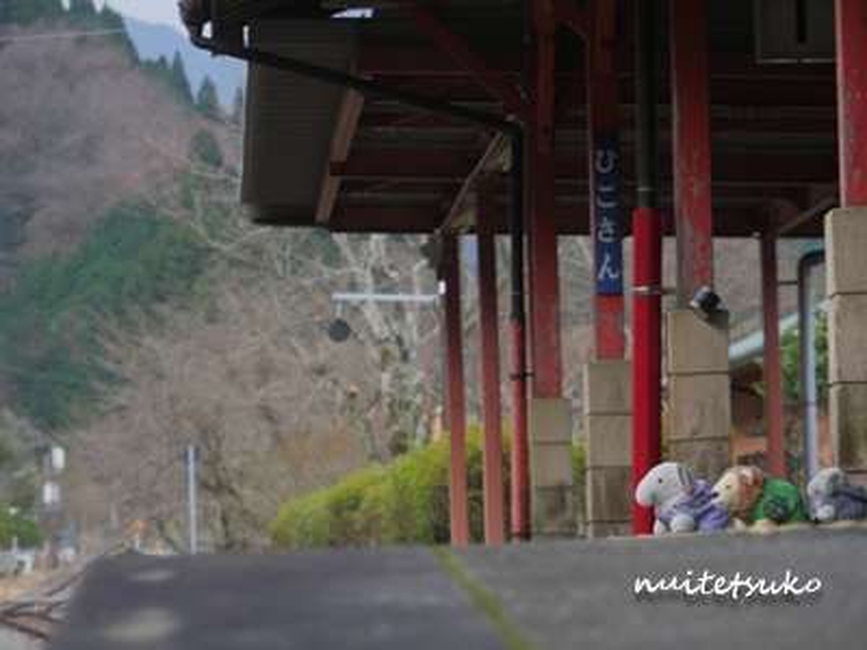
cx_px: 434
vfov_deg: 7.2
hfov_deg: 9.6
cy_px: 325
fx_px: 5160
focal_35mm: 206
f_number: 5.3
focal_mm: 103
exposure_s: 1/100
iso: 320
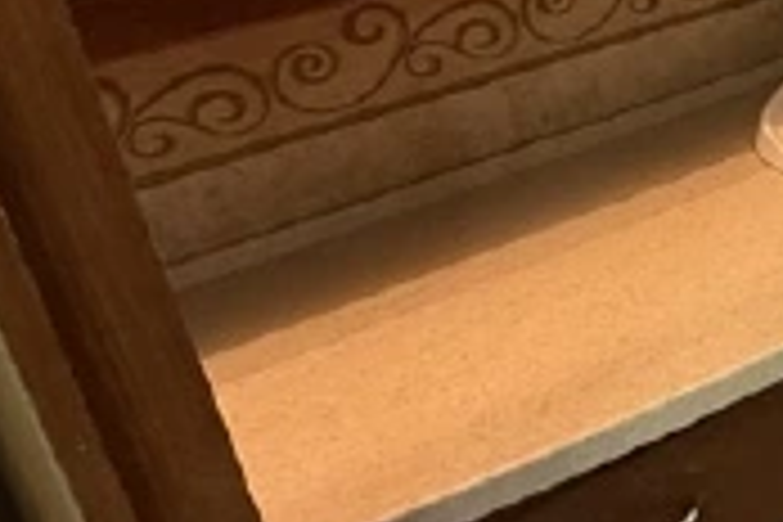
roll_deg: +0.8
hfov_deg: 22.4
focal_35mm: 67
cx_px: 1282
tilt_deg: -25.3
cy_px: 130
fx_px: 1457
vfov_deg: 20.2
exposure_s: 1/60
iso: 640
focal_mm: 2.22
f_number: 2.2
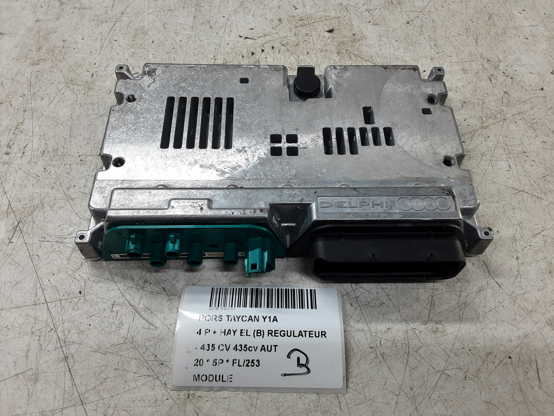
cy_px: 208
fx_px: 432
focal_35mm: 27
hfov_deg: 65.3
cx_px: 277
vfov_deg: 51.4
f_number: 1.9
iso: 64
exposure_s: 1/50
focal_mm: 2.91
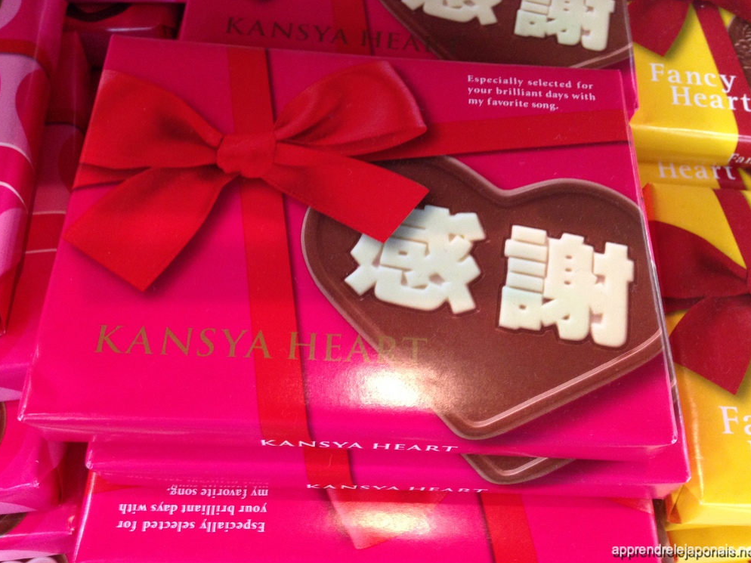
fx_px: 737
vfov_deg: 41.8
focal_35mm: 34
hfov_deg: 54.0
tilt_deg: -63.4
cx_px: 377
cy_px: 277
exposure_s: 1/20
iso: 200
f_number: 2.4
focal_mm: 4.12
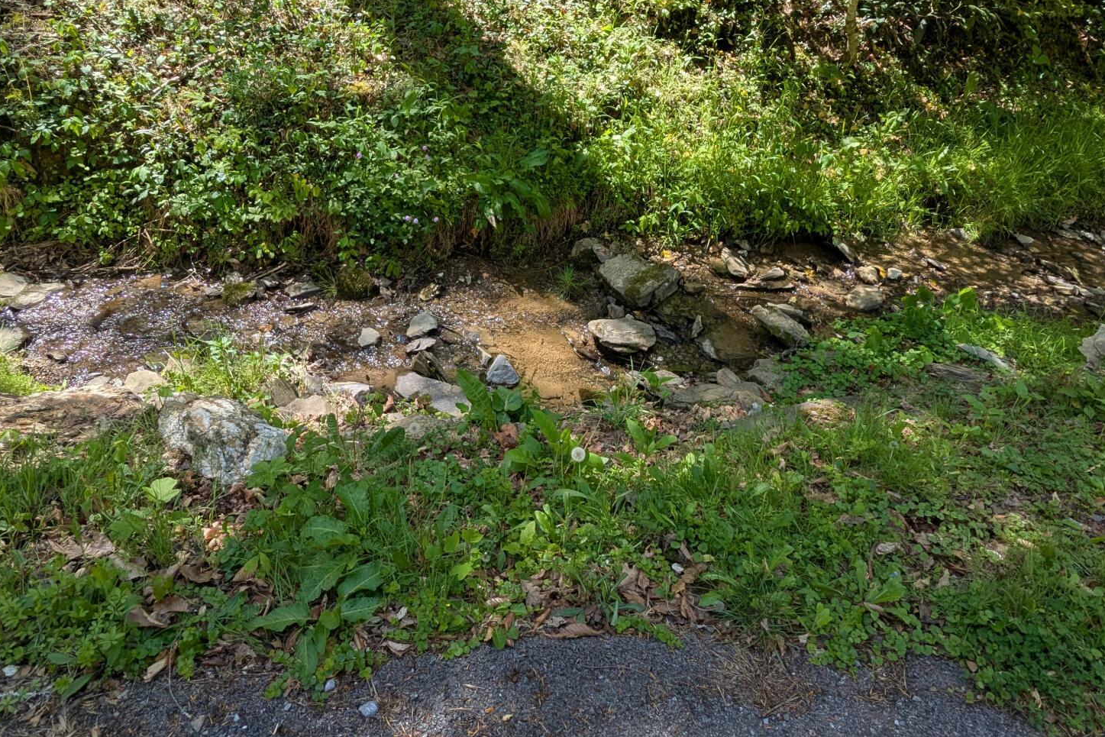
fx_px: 706
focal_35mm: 23
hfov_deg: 76.1
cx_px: 563
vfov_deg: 54.5
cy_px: 280
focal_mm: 2.35
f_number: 2.2
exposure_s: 1/362
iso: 46
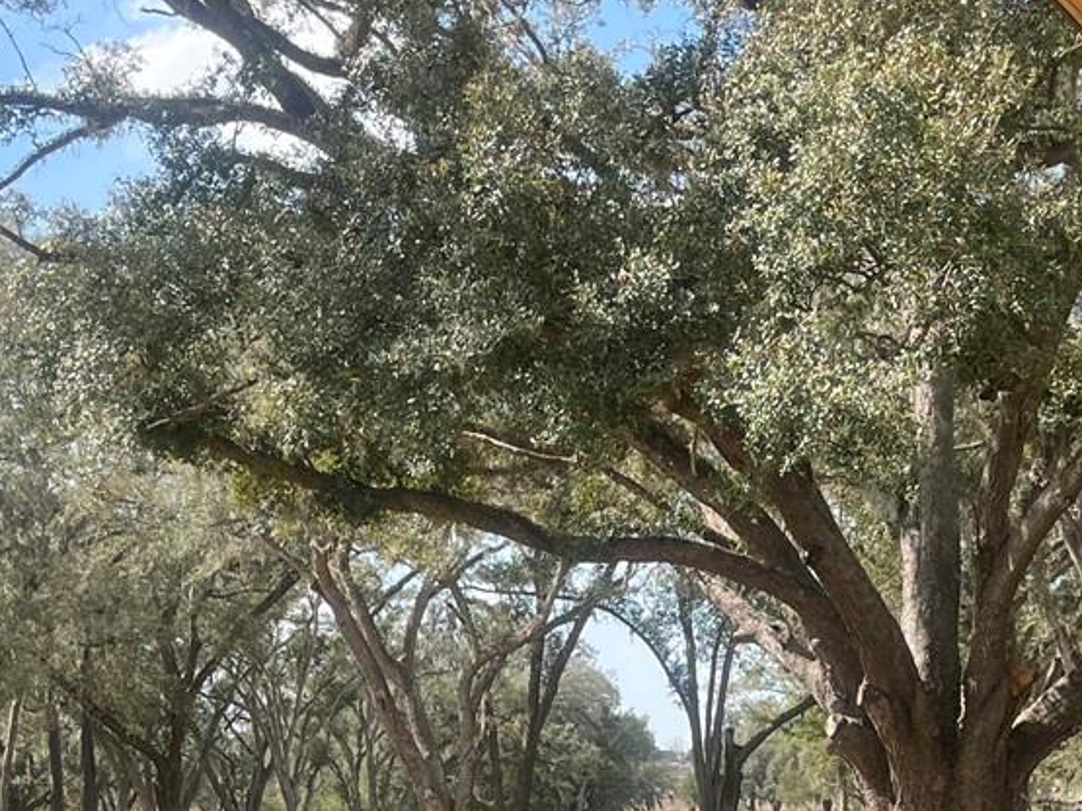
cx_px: 532
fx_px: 2344
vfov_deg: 18.6
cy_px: 957
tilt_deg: -5.3
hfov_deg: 26.0
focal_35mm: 75
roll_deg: +2.8
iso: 50
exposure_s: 1/1721
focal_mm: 5.1
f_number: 1.6
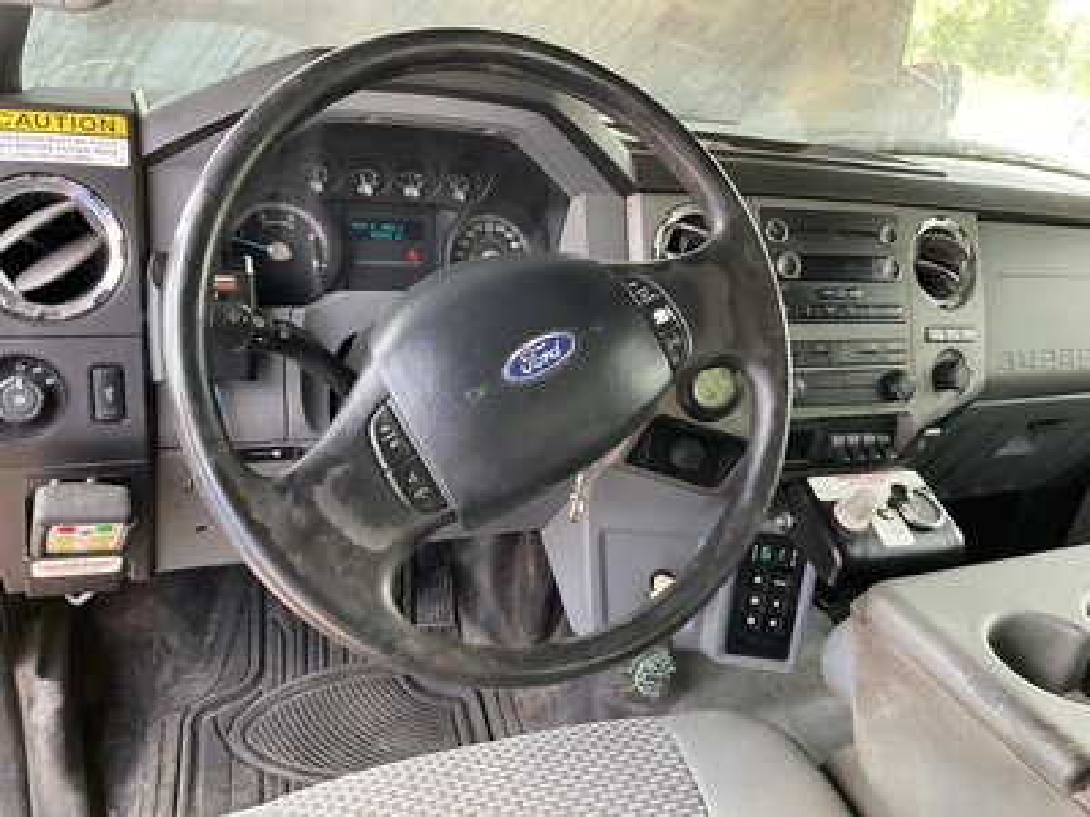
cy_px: 408
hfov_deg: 61.7
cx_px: 545
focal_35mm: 29
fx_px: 913
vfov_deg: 48.2
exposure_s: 1/60
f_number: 1.8
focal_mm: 3
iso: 80
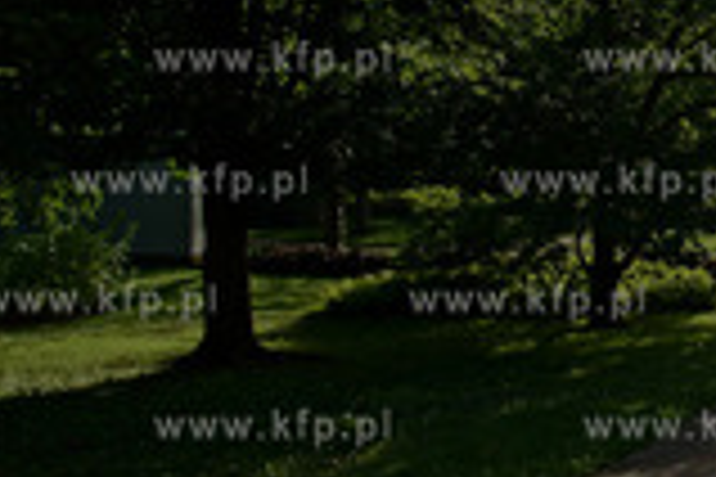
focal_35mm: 64
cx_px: 860
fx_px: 1278
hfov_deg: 27.5
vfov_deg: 21.0
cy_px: 119
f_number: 6.3
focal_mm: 17
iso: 100
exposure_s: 1/320
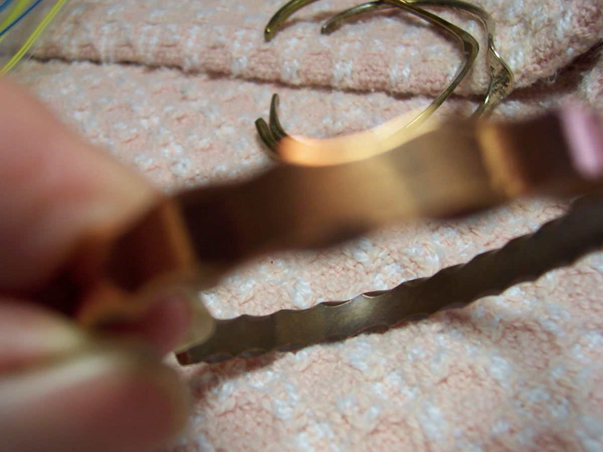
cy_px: 226
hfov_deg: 50.1
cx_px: 302
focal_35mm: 37
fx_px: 645
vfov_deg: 38.7
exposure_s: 1/60
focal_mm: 5.6
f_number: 2.8
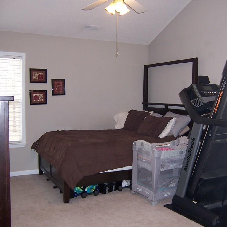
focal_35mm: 39
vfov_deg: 42.8
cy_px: 114
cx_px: 129
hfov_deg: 42.7
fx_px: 289
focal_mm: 5.5
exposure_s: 1/60
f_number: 2.8
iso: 140
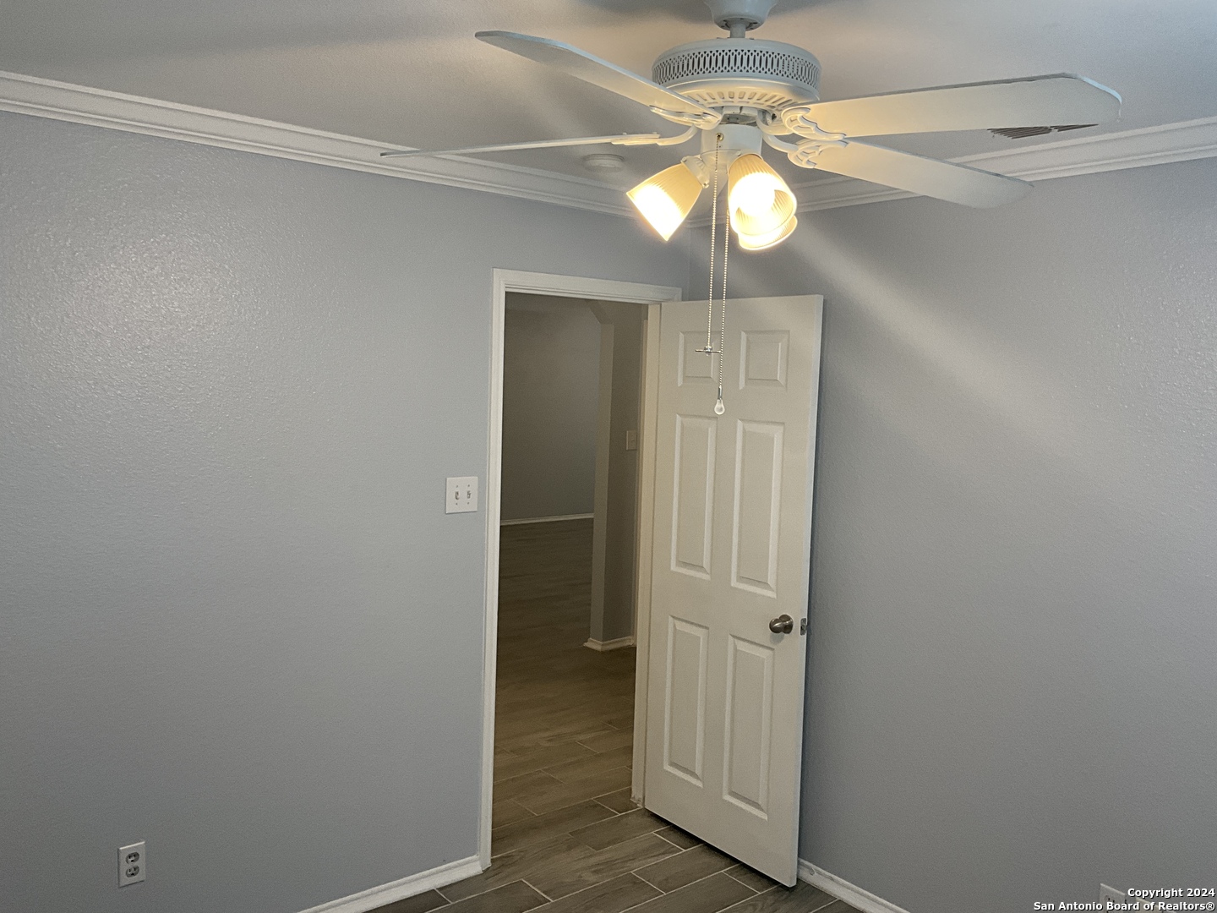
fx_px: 1020
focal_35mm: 29
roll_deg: -2.4
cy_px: 456
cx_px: 608
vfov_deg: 48.2
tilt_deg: -5.1
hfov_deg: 61.7
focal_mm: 3
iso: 50
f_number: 1.8
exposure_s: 1/60
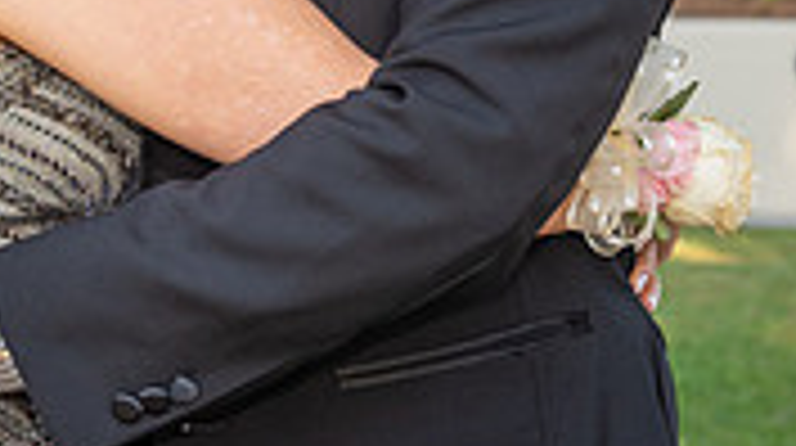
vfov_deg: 6.6
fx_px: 3773
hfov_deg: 12.0
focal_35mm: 179
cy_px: -318
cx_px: 292
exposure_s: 1/200
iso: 400
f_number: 5.6
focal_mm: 52
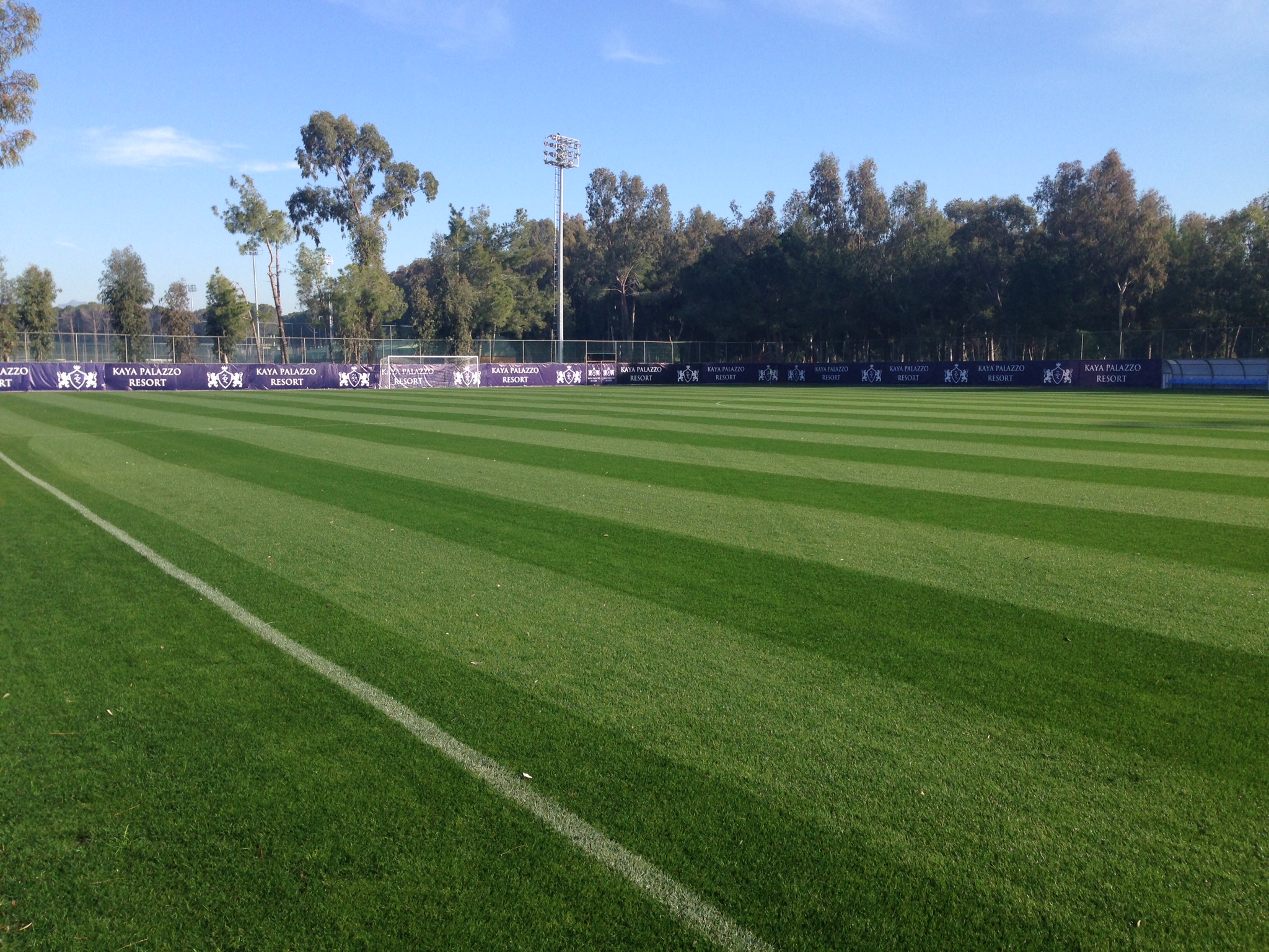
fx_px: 1210
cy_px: 476
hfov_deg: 55.4
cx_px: 634
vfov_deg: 42.9
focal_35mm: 33
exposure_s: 1/968
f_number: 2.4
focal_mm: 4.12
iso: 50
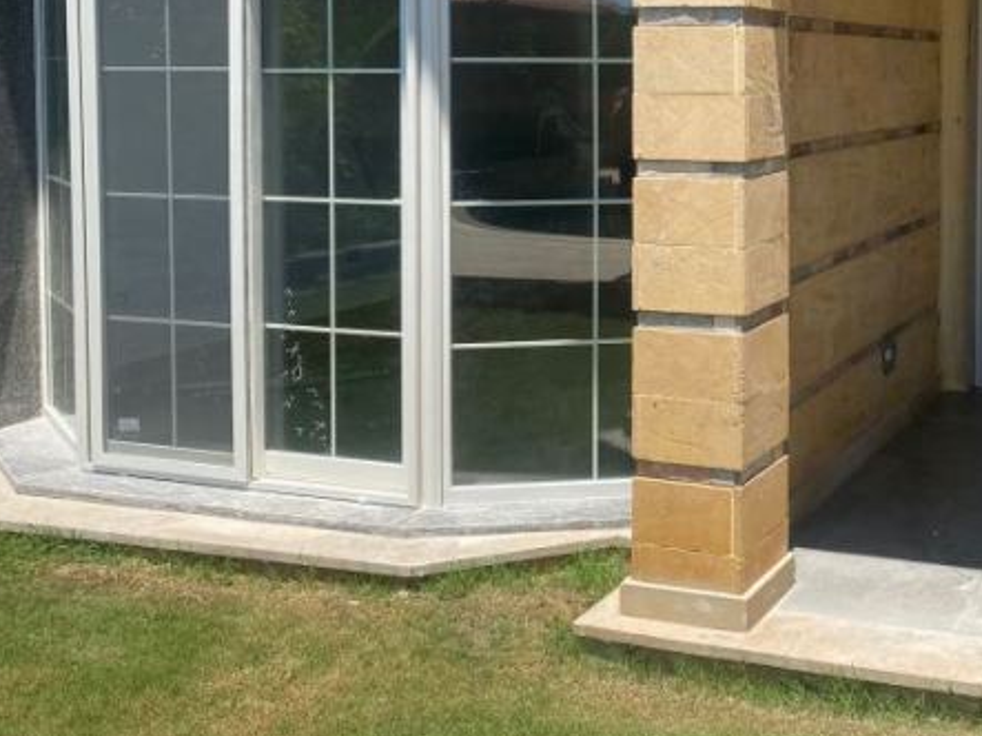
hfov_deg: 38.2
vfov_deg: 30.0
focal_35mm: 47
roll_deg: -0.5
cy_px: 122
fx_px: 1333
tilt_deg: -2.5
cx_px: 851
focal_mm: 4.25
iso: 32
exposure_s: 1/2463
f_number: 1.8
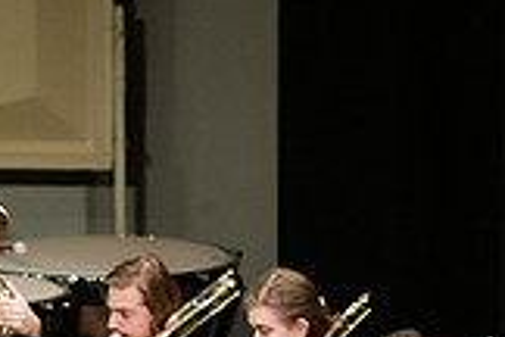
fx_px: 9286
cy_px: 588
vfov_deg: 2.1
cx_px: 446
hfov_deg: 3.1
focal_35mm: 662
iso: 4000
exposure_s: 1/200
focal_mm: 185
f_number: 3.2
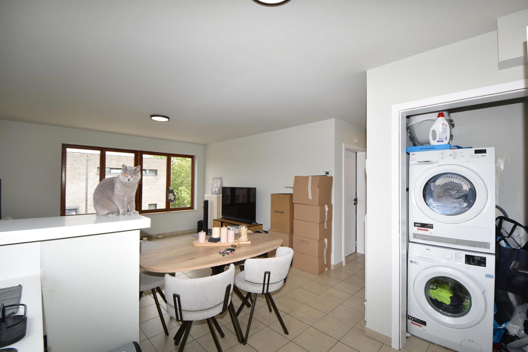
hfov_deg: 100.4
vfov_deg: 77.3
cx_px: 264
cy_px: 176
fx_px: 220
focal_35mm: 15
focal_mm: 10
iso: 180
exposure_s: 1/125
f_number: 5.6
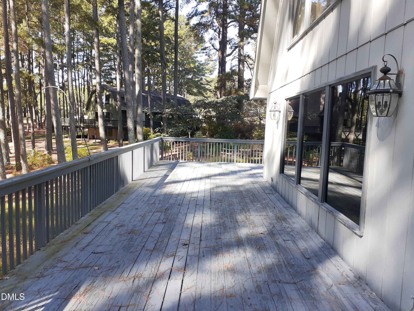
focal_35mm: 27
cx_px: 207
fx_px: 323
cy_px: 156
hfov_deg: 65.3
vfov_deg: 51.4
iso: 40
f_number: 1.9
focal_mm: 3.6
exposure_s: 1/199
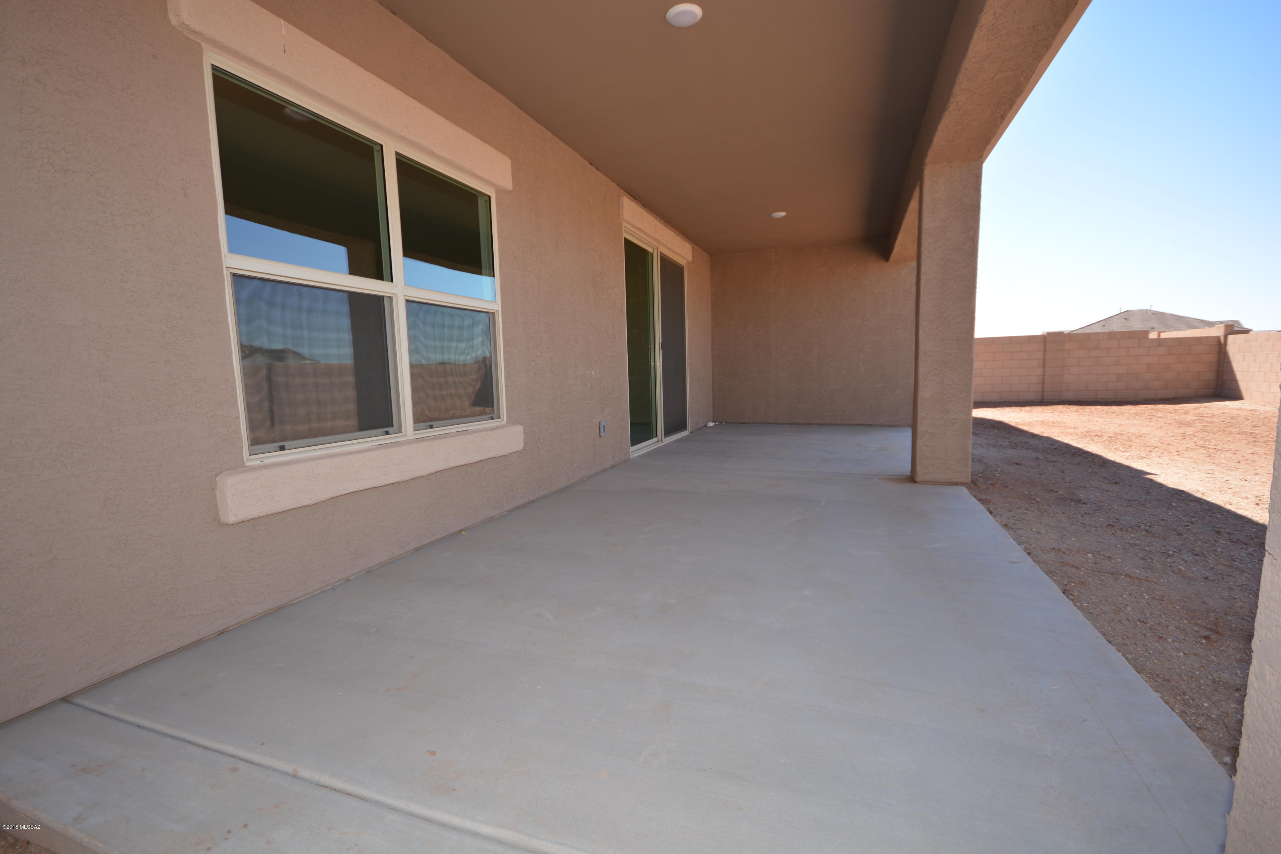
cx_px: 640
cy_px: 427
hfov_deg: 95.0
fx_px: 587
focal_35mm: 16
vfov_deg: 72.1
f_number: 5
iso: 100
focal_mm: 11
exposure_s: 1/200
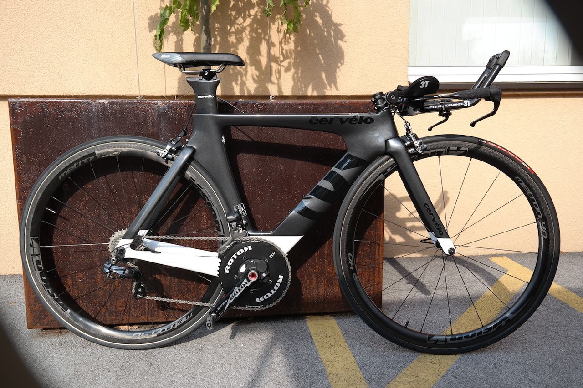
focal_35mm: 29
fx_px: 470
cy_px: 194
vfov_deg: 45.0
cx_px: 292
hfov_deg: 63.7
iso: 100
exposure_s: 1/200
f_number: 5.6
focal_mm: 19
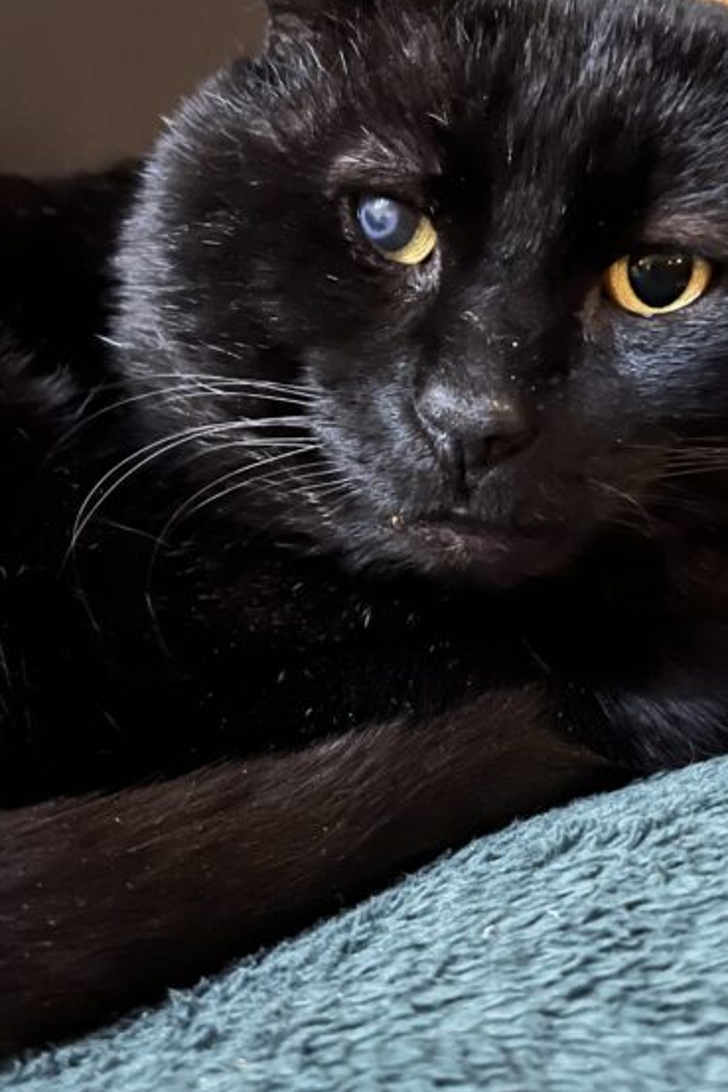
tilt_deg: -11.9
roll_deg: -1.2
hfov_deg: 26.9
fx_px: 1517
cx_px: 436
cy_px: 428
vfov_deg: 39.4
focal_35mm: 50
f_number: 1.6
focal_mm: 5.1
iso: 1250
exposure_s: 1/9
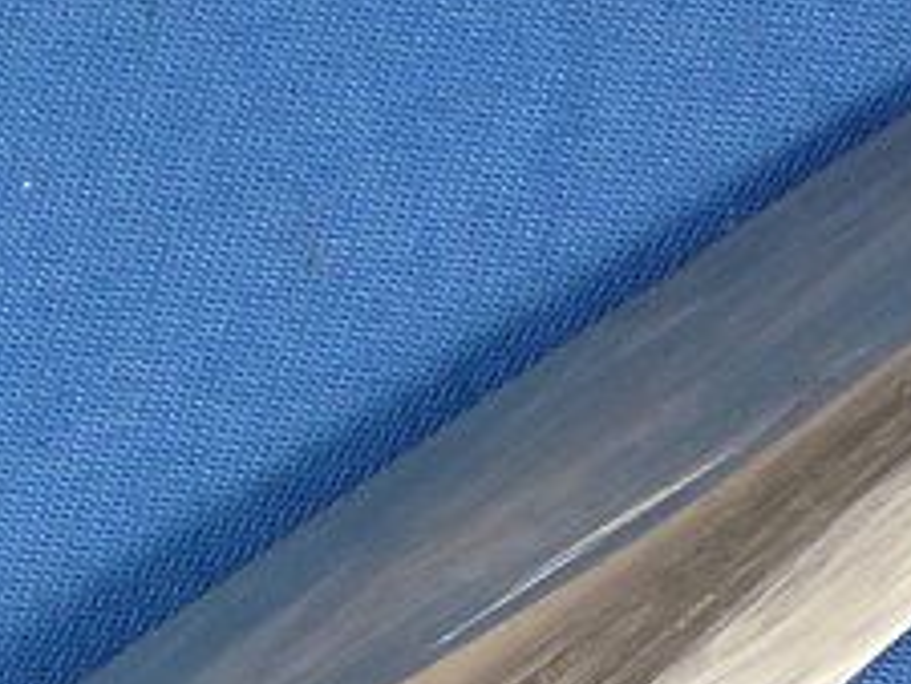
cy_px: 911
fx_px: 5714
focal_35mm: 217
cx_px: 178
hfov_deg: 9.1
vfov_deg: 6.8
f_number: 4.5
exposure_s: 1/80
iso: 320
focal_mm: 10.9
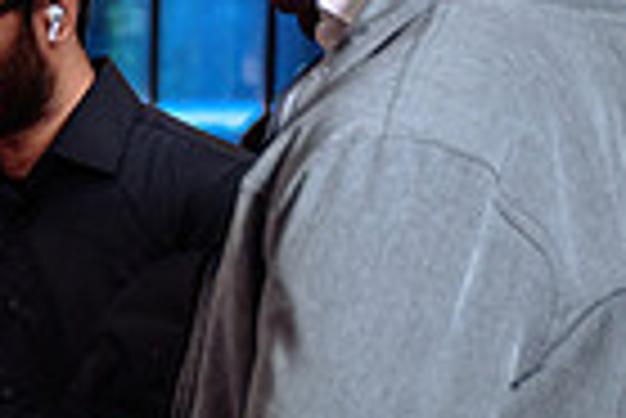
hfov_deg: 10.9
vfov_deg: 7.6
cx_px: -398
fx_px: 3116
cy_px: 466
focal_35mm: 179
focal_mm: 39
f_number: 2.8
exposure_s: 1/100
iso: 500
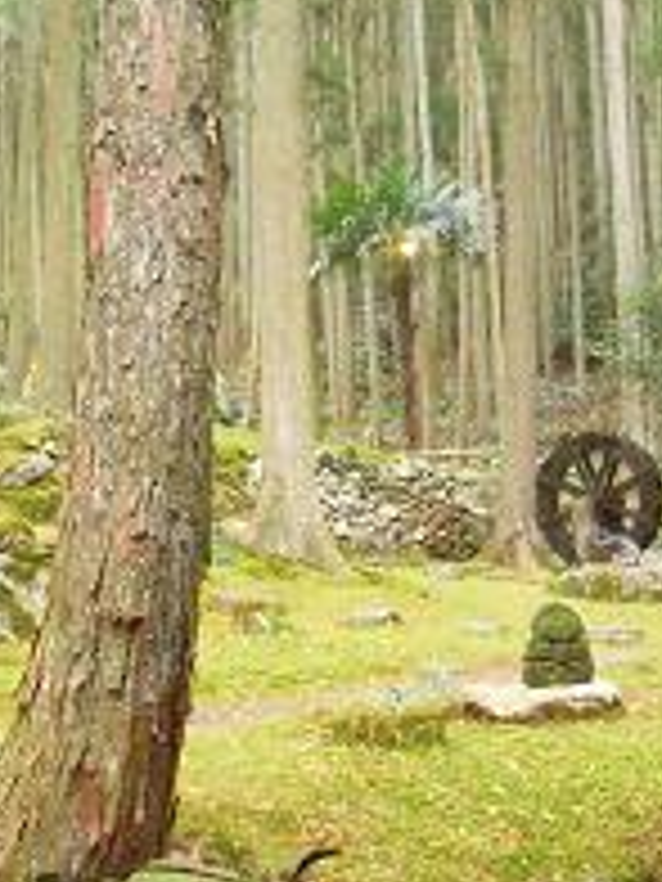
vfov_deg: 38.9
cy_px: 436
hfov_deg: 29.7
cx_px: 360
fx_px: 1249
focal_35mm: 49
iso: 1600
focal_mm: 4.3
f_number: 8
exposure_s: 1/15
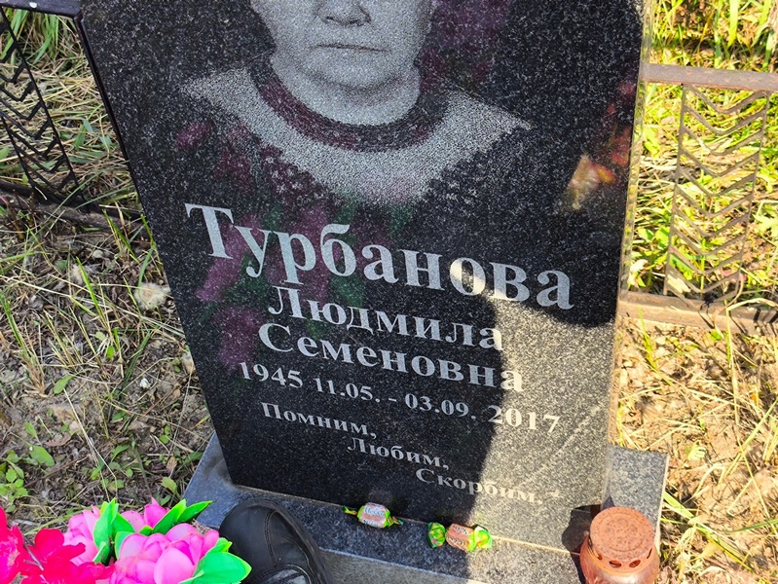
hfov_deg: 38.2
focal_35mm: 50
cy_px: 292
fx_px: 1124
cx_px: 389
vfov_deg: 29.1
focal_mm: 4.71
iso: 50
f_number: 1.7
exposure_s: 1/364
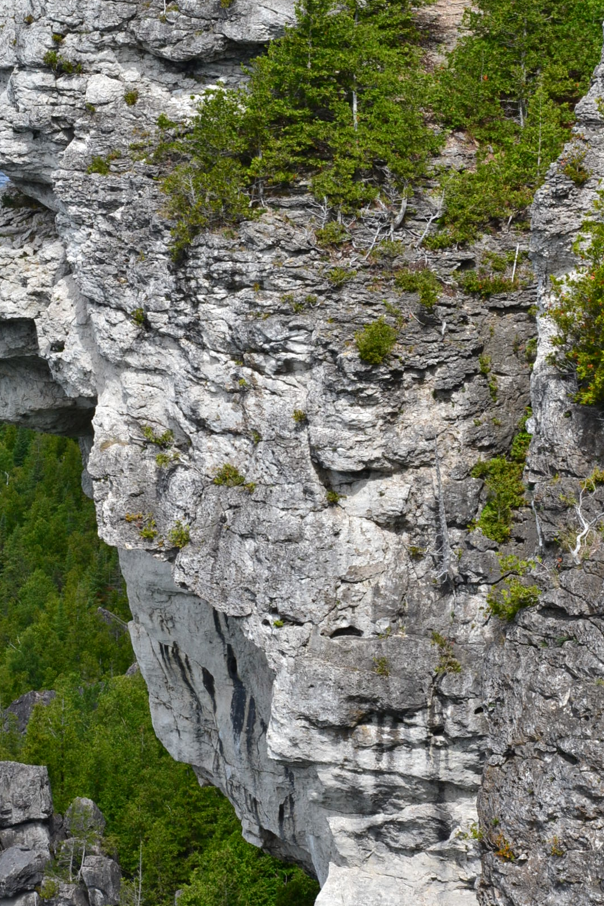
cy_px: 298
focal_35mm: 142
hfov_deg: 9.7
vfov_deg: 14.4
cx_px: 205
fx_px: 3573
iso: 400
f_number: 11
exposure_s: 1/400
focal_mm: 66
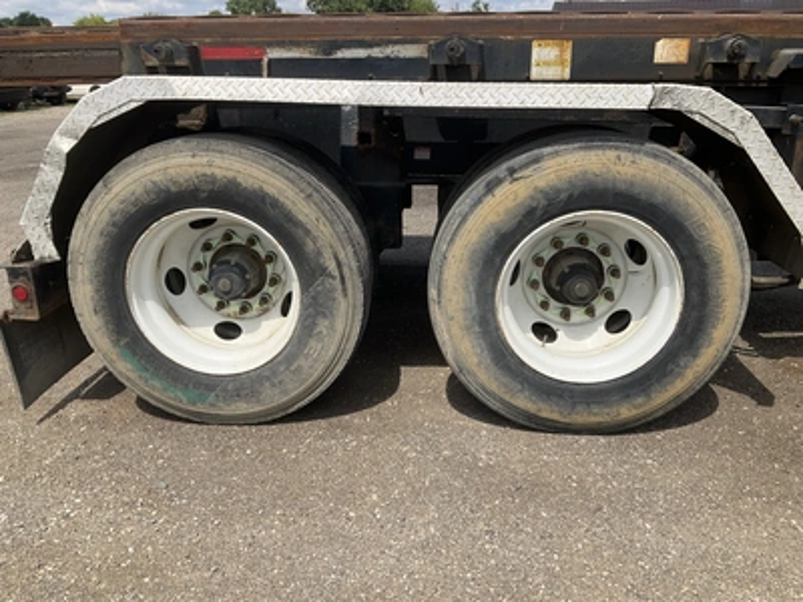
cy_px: 301
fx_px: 673
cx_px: 402
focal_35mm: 29
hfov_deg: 61.7
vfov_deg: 48.2
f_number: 1.8
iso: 25
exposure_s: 1/1577
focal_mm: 3
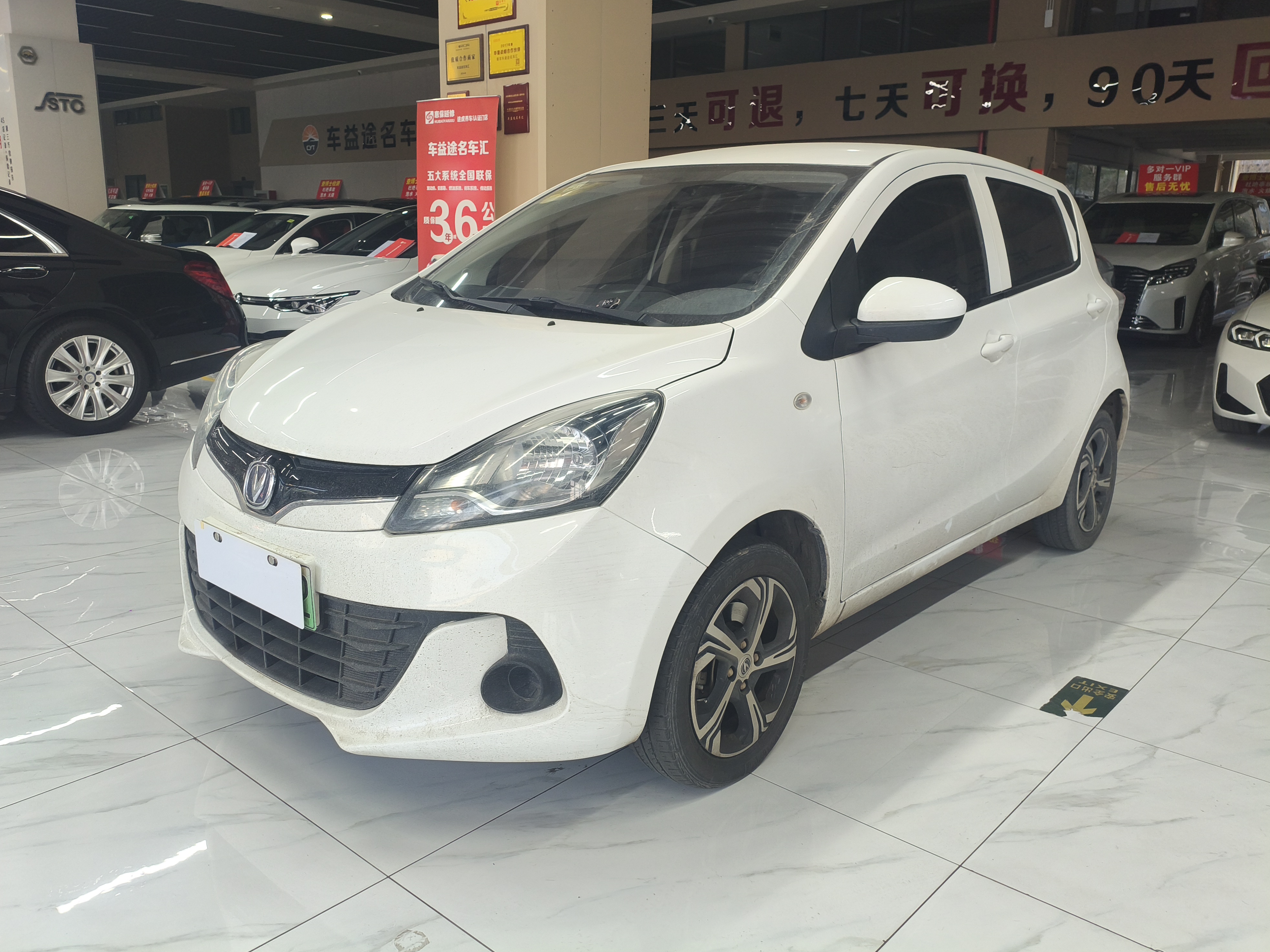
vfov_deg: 51.4
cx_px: 619
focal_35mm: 27
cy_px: 467
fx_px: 991
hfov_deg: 65.3
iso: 125
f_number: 1.5
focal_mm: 4.94
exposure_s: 1/100
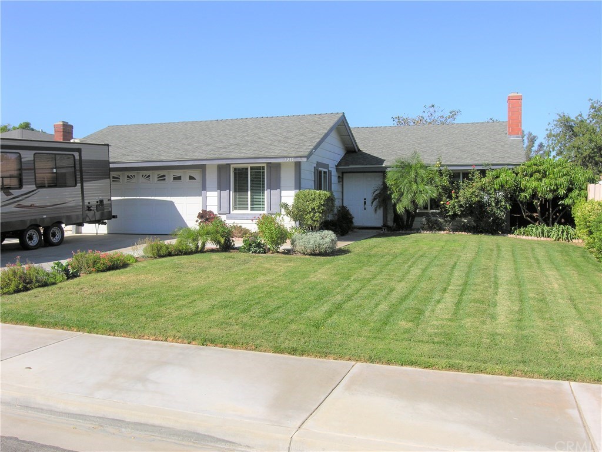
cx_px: 301
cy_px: 226
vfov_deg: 44.2
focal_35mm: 32
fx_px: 557
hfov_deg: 56.8
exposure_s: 1/230
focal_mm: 8.1
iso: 50
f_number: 6.4
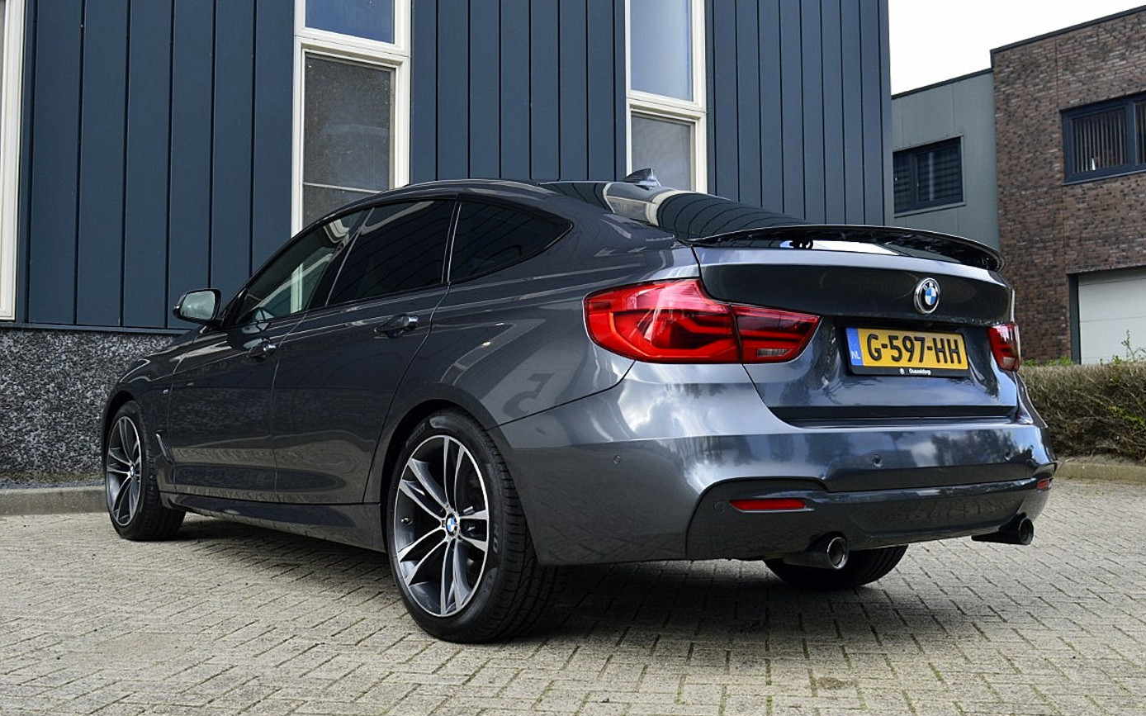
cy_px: 344
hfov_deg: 50.9
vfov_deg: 33.1
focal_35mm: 39
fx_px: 1203
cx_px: 577
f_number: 10
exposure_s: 1/200
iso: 400
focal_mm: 25
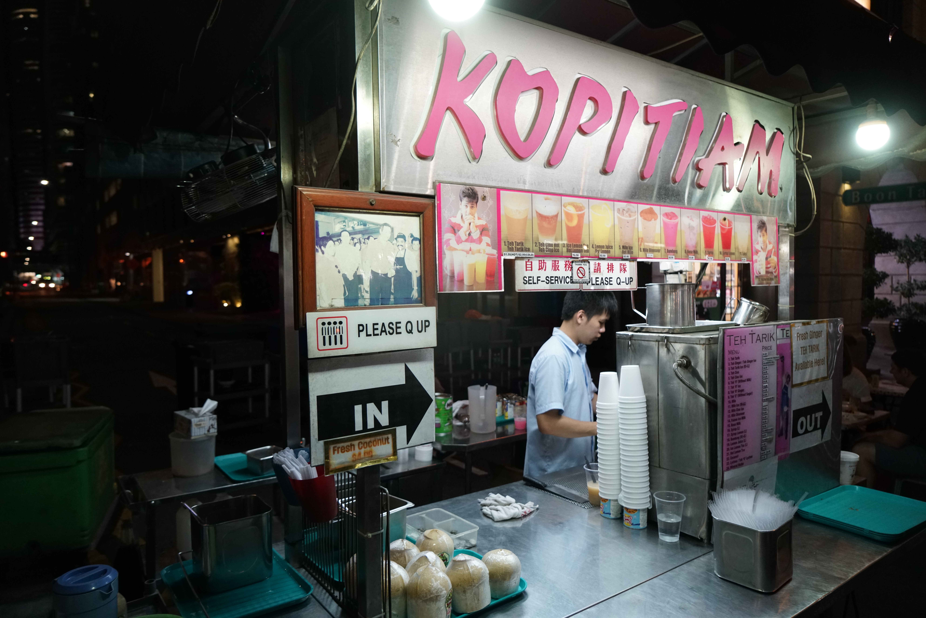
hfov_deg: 73.7
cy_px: 309
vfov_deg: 53.1
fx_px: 617
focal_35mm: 24
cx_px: 463
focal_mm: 24
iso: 2500
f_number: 4
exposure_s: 1/160
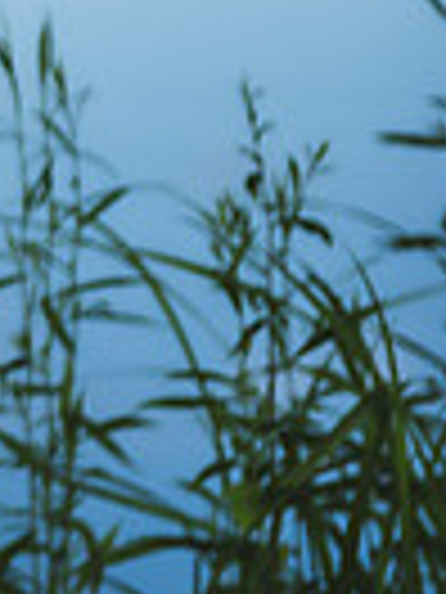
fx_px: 5085
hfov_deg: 4.8
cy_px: -106
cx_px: -851
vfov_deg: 6.7
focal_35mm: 296
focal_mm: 70
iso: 200
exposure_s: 1/250
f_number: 2.8
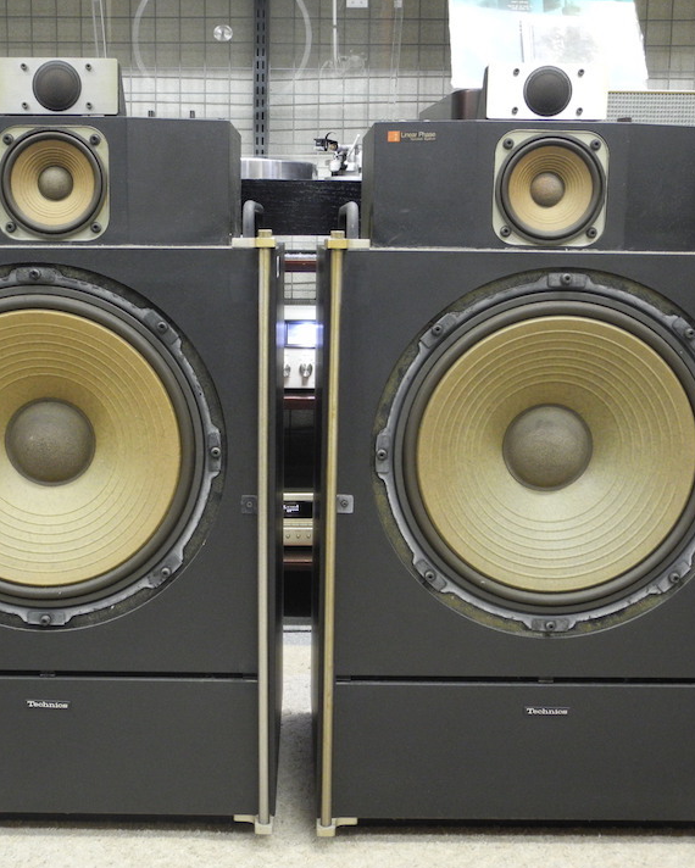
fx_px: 1285
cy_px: 436
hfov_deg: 30.2
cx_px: 291
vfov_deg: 37.3
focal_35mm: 50
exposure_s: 1/12.3
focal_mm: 8.1
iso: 400
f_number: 3.2
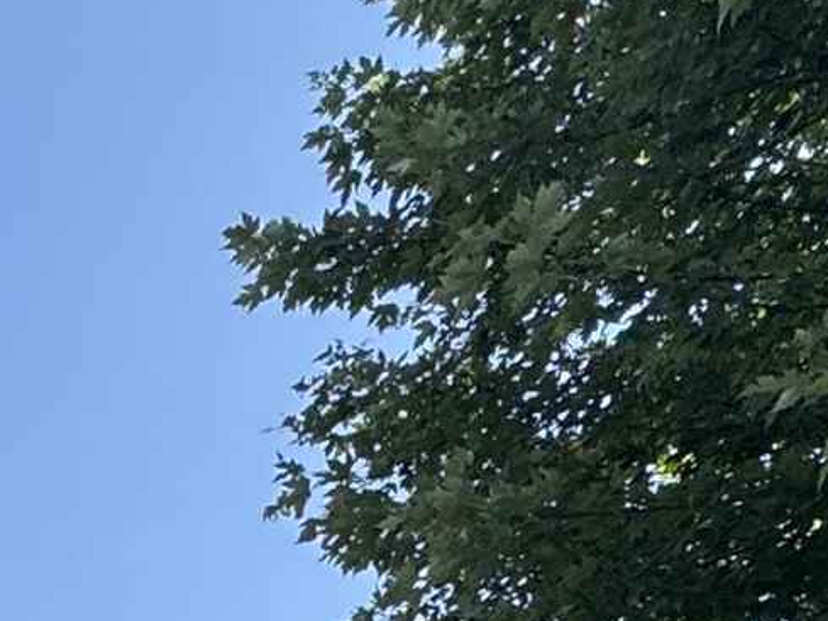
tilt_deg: +12.9
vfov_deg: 13.7
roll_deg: +4.1
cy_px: 1320
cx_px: -569
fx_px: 2105
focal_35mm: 88
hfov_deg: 18.4
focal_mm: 2.22
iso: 40
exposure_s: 1/840
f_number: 2.2
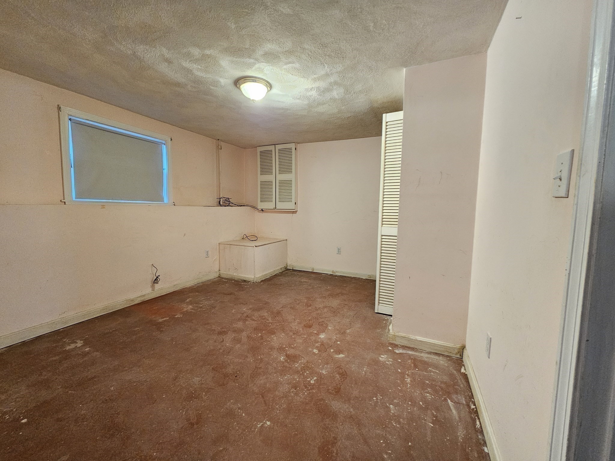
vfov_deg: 89.9
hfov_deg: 106.2
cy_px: 230
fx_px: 231
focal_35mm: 13
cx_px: 308
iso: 640
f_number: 2.2
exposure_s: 1/30
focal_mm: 2.2
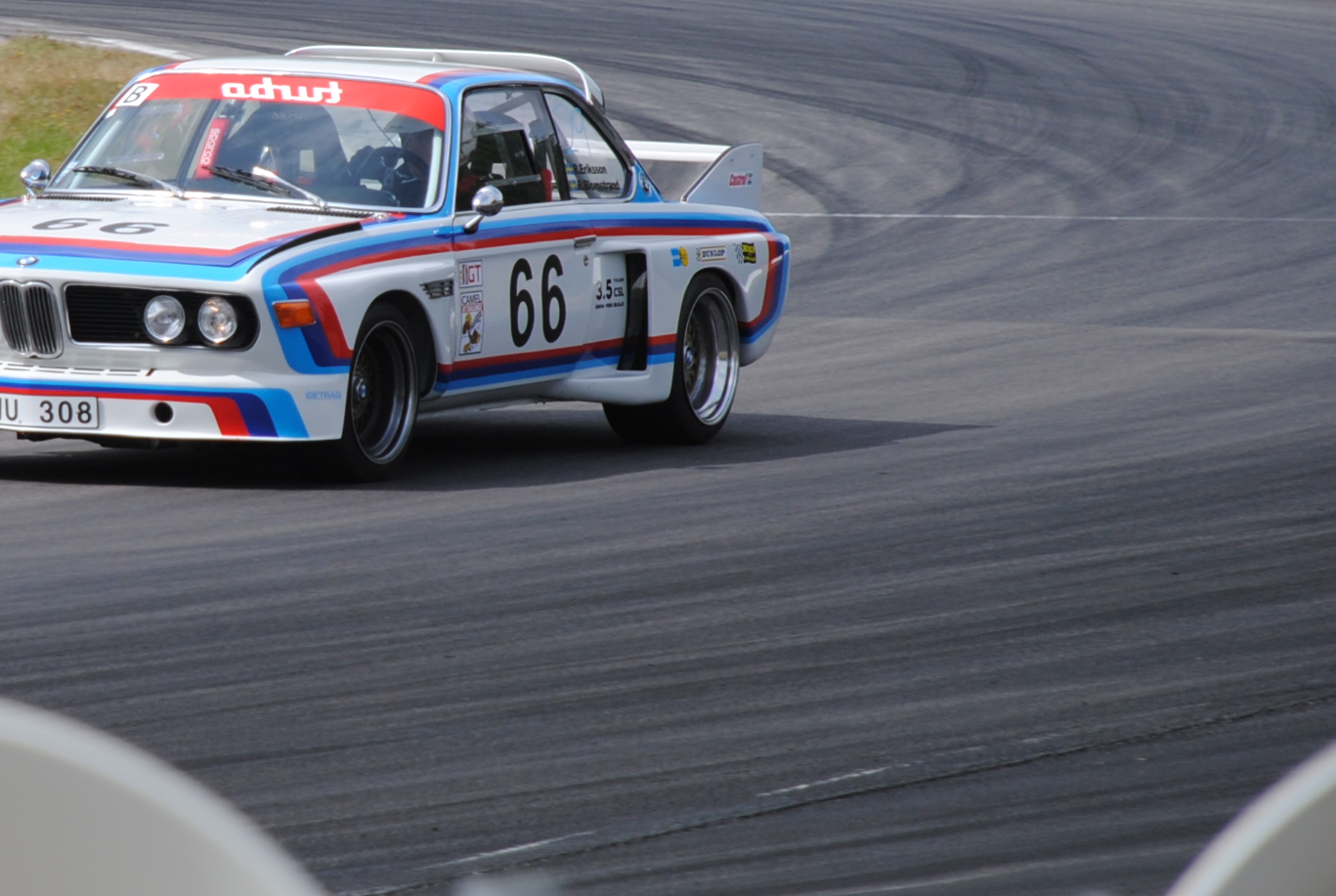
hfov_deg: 4.8
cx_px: 175
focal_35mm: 429
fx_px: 15952
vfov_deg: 3.2
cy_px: 293
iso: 125
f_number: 5.6
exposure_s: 1/500
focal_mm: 135
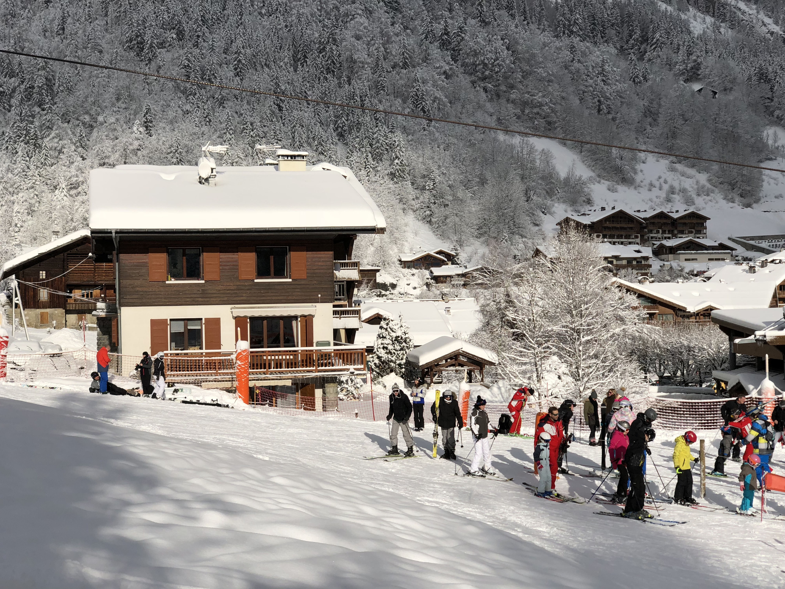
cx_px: 392
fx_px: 1179
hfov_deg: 36.8
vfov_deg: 28.0
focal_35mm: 52
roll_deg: +1.4
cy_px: 294
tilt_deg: +1.9
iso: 16
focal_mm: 6
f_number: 2.4
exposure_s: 1/3690
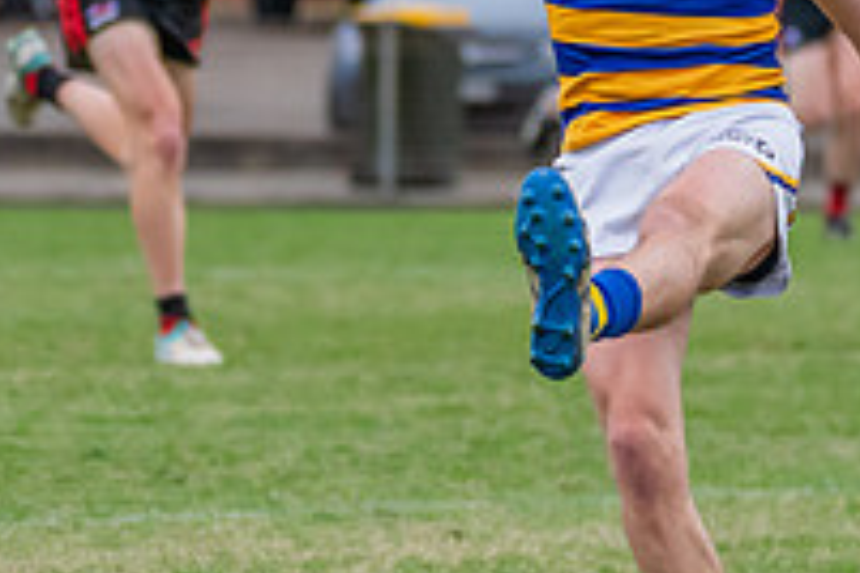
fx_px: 26323
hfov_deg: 1.9
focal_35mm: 1102
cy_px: 127
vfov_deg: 1.2
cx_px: 611
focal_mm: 240
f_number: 5.3
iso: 1250
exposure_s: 1/1600
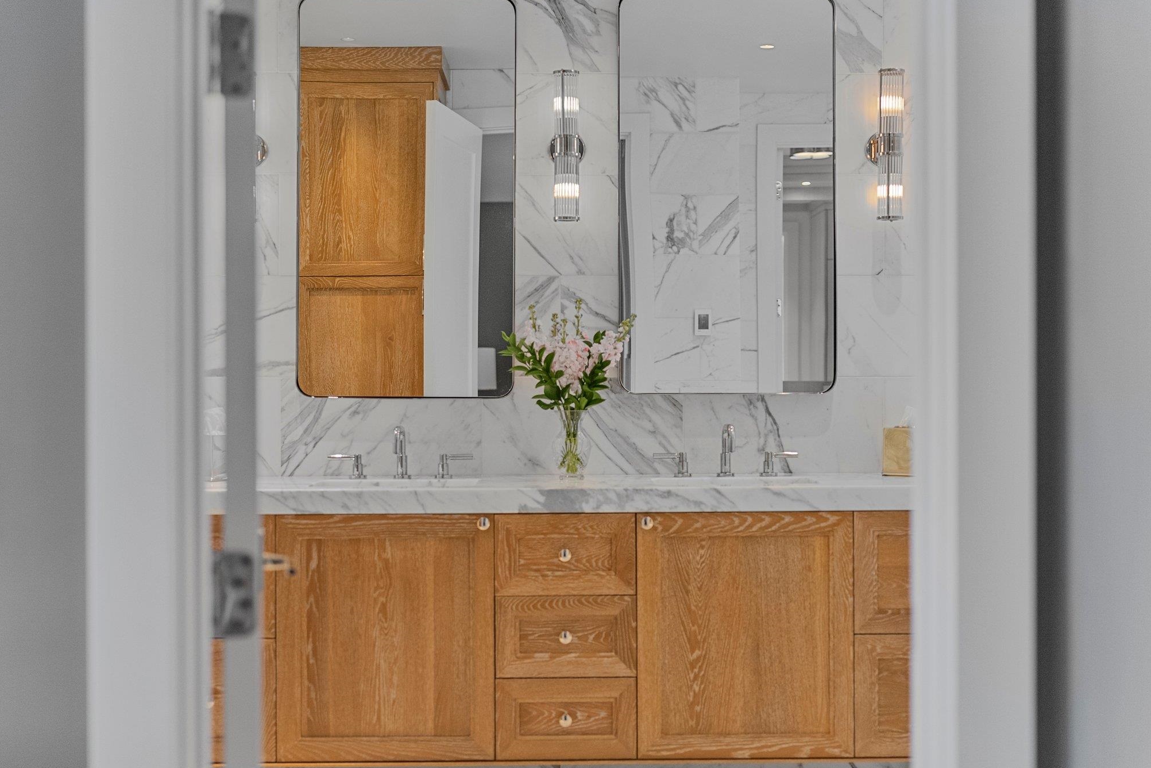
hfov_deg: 42.7
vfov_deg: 29.2
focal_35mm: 46
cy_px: 389
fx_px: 1471
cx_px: 574
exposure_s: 1/640
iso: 640
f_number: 2.2
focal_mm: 45
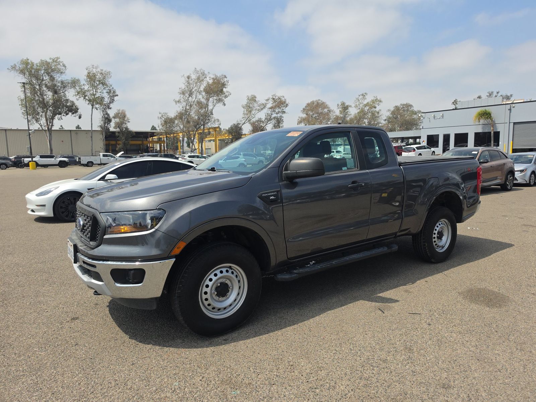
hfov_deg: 73.9
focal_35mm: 23
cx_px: 268
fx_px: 356
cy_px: 201
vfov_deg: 58.9
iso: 64
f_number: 1.4
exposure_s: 1/6806
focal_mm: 6.5
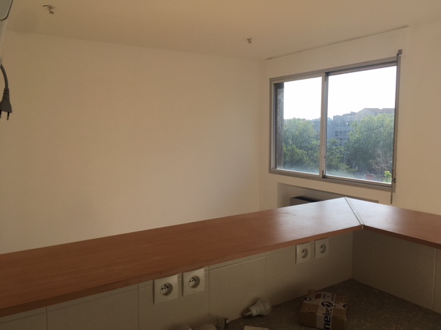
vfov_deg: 48.2
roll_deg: +3.0
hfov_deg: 61.7
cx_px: 220
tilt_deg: -4.4
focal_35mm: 29
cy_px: 165
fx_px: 369
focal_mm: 4.15
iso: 25
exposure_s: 1/725
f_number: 2.2
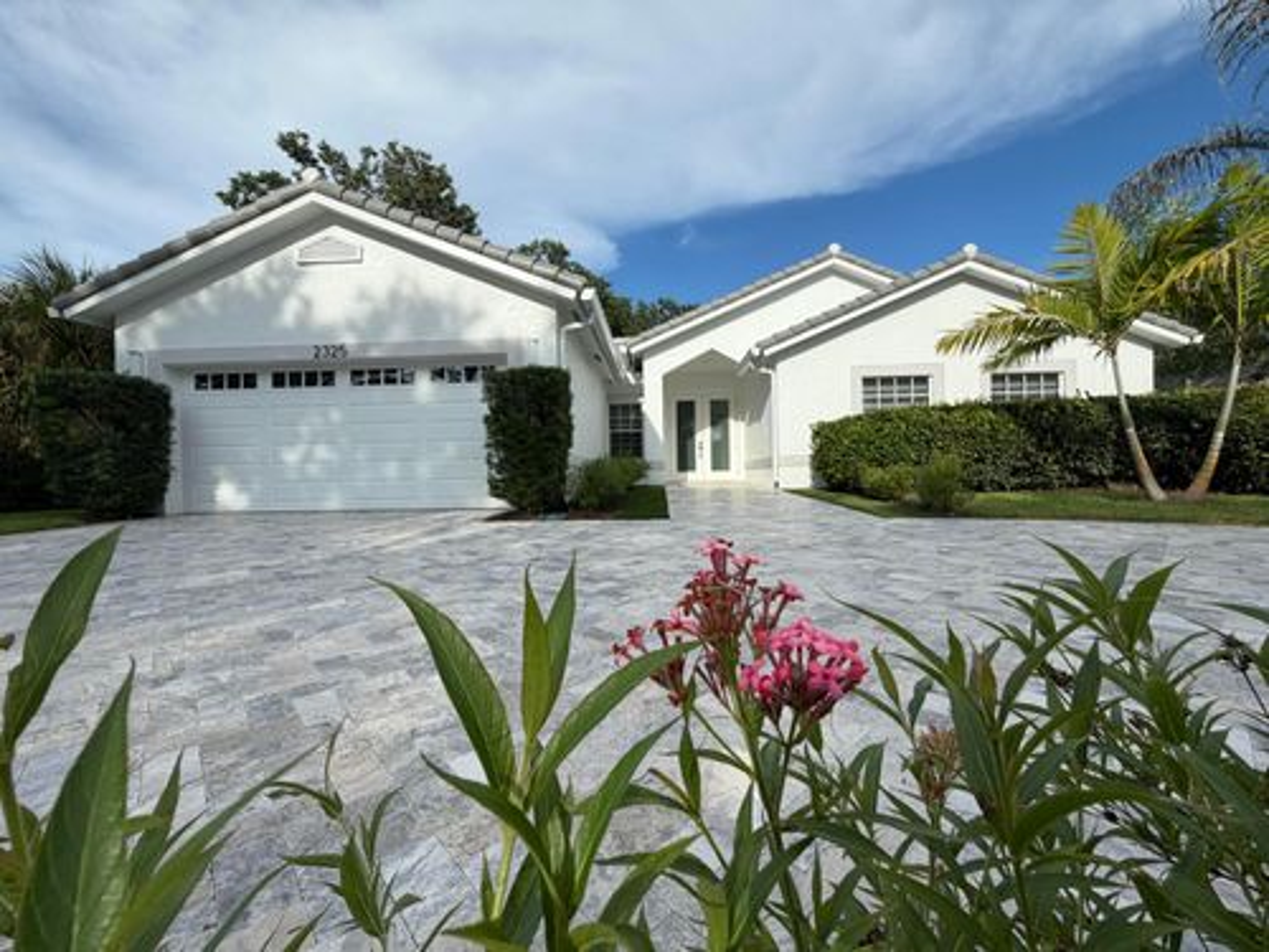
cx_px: 634
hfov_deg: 102.1
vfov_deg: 85.7
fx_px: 513
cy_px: 476
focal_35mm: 14
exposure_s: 1/770
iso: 25
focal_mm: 2.22
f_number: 2.2
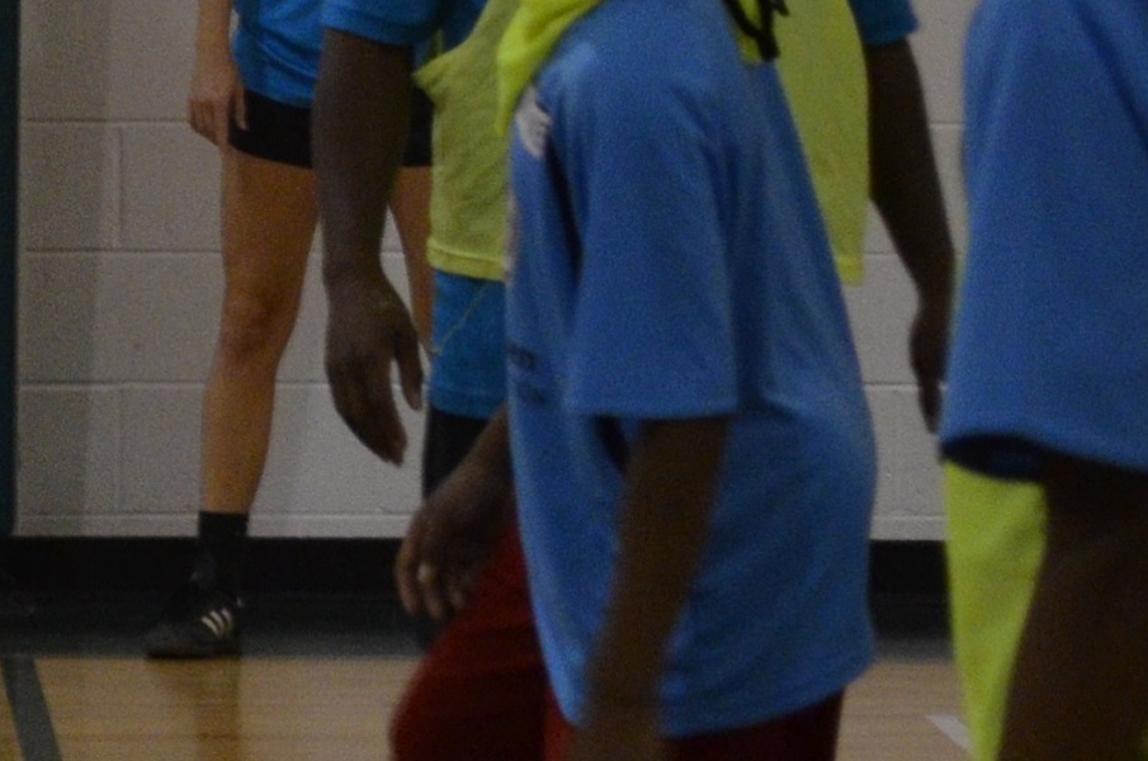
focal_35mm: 361
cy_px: 220
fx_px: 11491
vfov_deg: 3.8
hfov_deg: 5.7
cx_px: -206
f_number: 5.6
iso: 1600
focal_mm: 52
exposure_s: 1/60
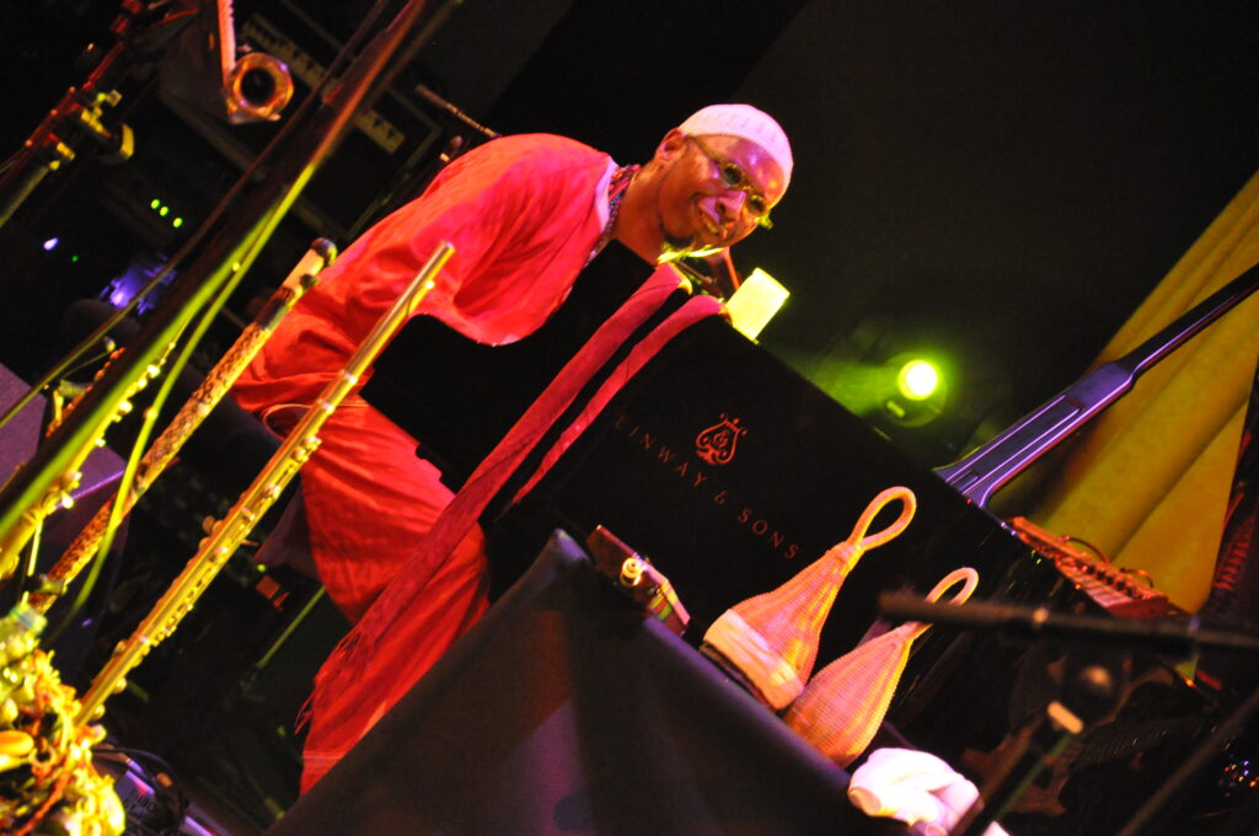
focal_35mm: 158
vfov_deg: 8.7
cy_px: 418
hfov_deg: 13.1
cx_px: 630
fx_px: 5501
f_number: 5.6
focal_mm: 105
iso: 3200
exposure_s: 1/20
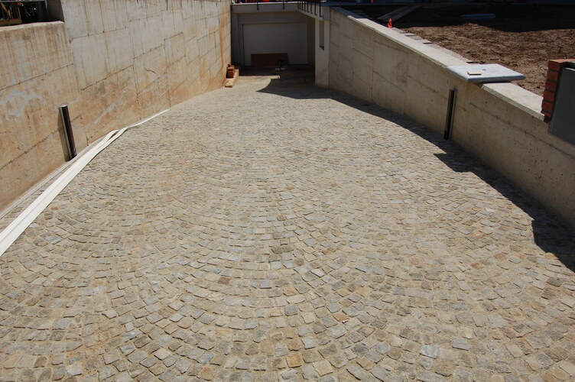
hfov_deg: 67.4
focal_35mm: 27
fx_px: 431
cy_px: 191
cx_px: 288
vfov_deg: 47.8
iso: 200
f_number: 10
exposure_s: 1/400
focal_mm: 18
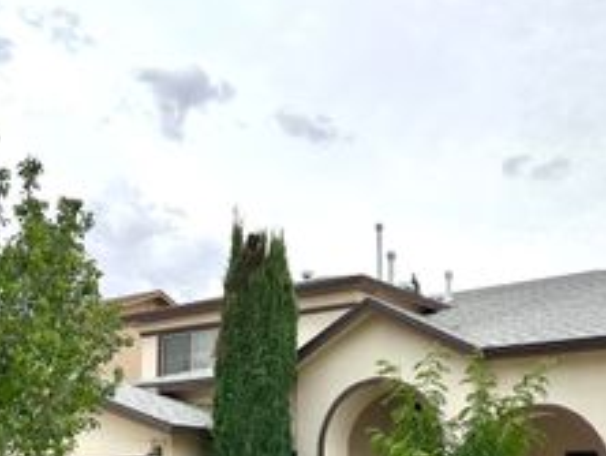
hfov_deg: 35.5
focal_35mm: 54
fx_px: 946
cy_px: 408
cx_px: 311
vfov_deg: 26.2
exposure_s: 1/2070
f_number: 1.78
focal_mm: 6.86
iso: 80
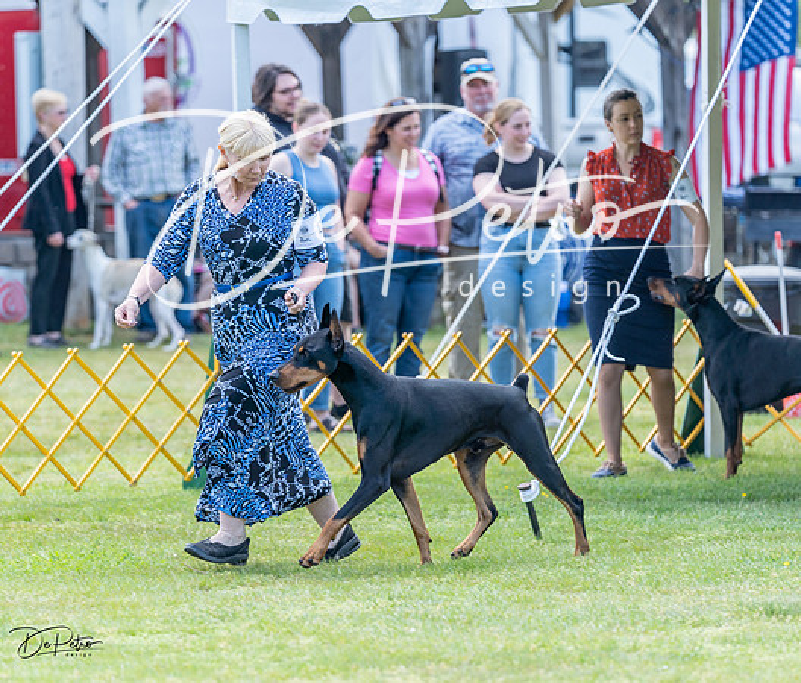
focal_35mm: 242
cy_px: 307
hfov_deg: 7.8
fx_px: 5882
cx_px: 358
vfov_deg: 6.6
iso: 100
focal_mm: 174
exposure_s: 1/500
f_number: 3.2
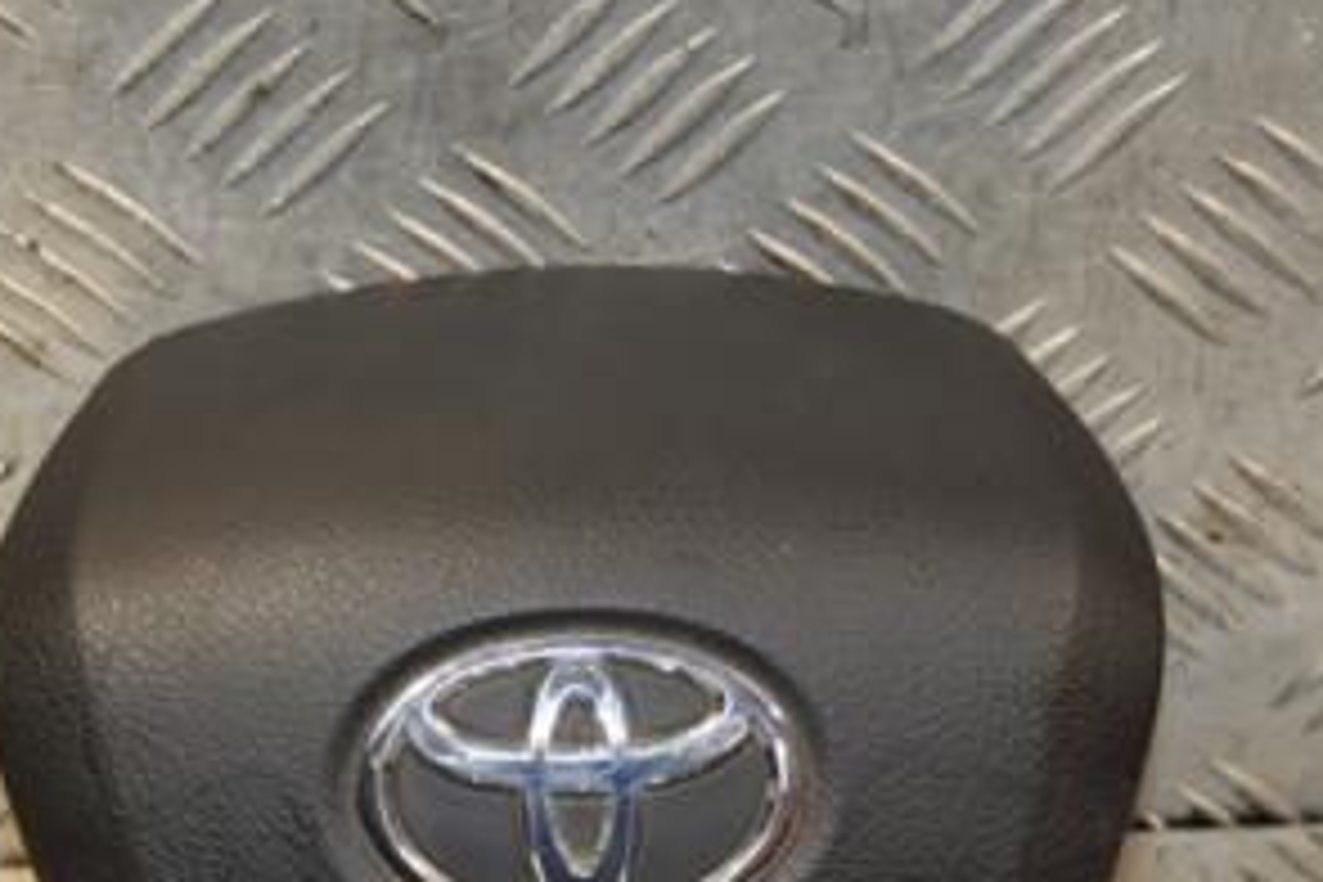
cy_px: 810
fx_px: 5622
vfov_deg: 8.9
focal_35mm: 153
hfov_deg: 13.4
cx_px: 562
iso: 800
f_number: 5
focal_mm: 50
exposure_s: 1/160
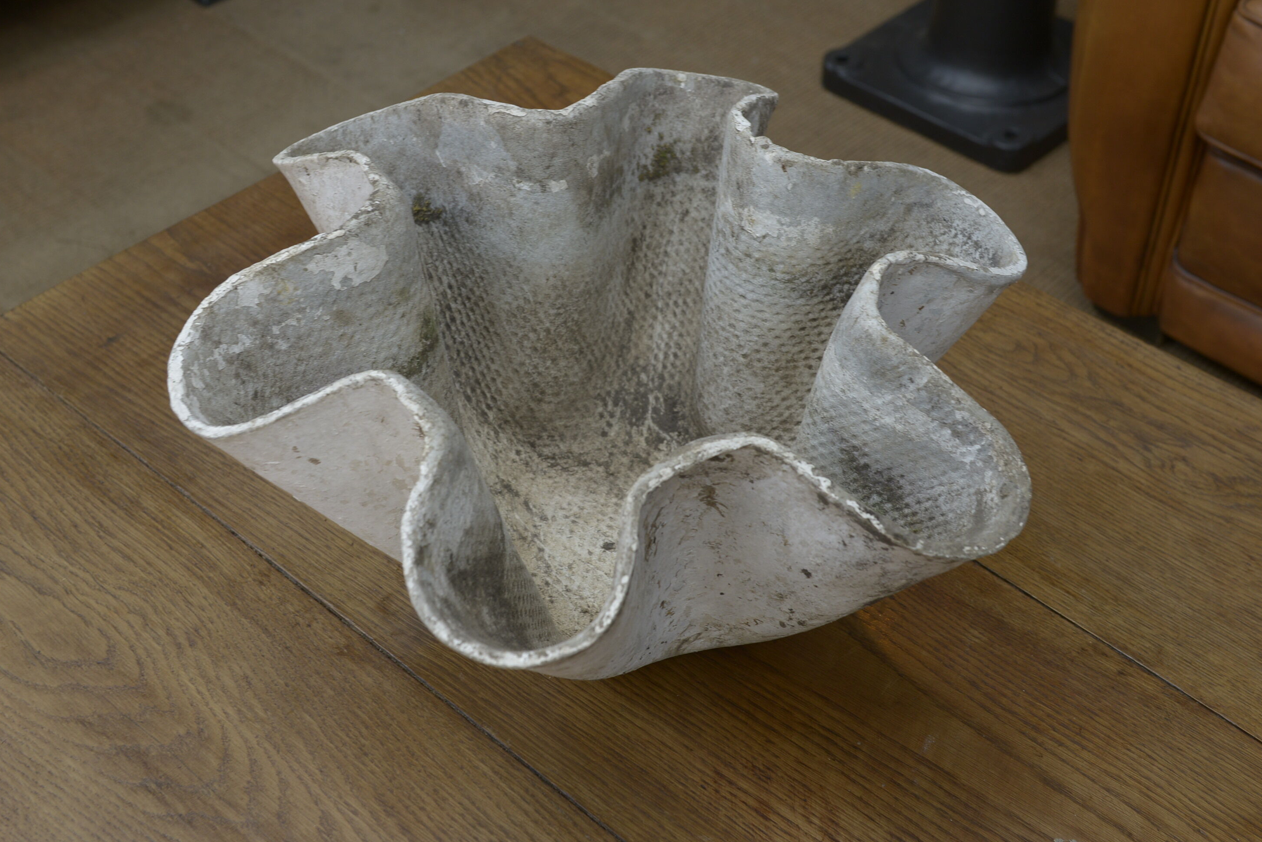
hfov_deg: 37.5
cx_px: 631
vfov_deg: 25.5
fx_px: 1858
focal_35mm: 53
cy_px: 409
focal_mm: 42
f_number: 5.6
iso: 320
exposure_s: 1/50
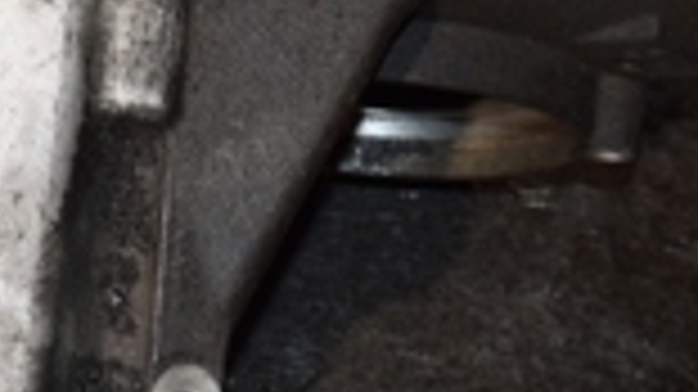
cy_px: -27
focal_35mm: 169
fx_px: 3126
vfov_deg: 7.1
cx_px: -108
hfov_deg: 12.5
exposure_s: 1/60
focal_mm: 26
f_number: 5
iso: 800
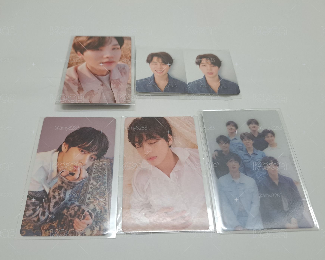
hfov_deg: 65.9
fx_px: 250
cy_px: 132
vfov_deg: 54.9
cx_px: 146
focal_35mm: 26
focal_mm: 5.23
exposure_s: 1/40
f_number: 1.8
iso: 320
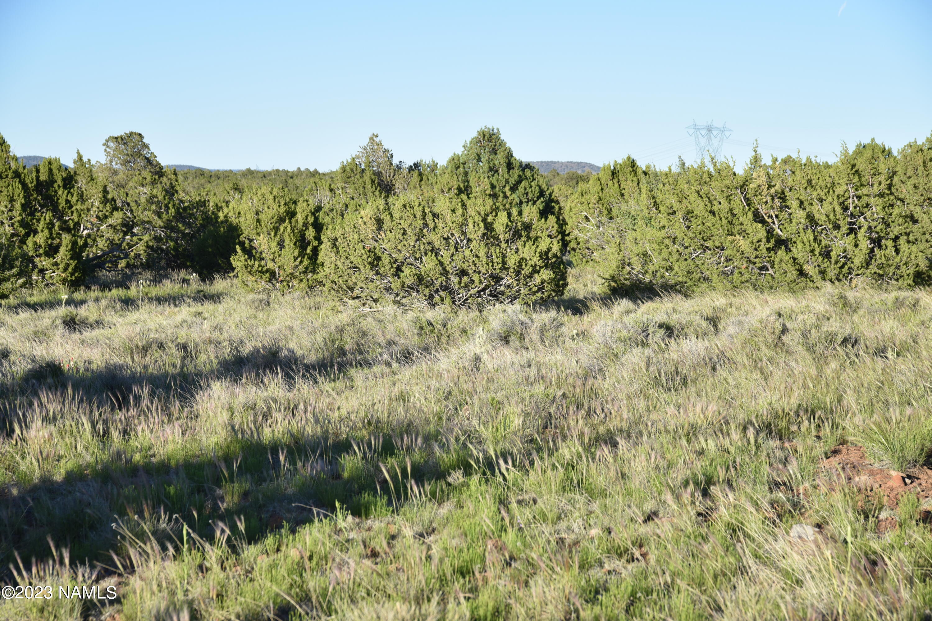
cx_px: 466
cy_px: 310
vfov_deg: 15.2
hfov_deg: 22.6
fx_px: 2330
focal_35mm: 90
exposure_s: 1/250
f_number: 8
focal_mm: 90
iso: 200
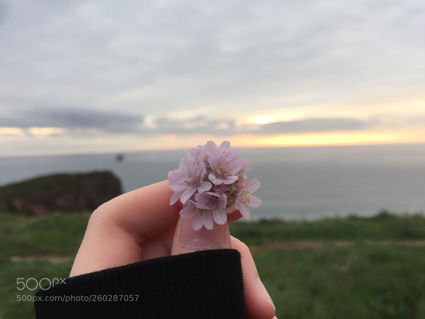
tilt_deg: -0.5
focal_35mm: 29
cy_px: 160
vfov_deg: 48.2
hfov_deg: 61.7
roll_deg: +0.3
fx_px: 356
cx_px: 212
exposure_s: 1/120
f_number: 2.2
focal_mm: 4.15
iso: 32
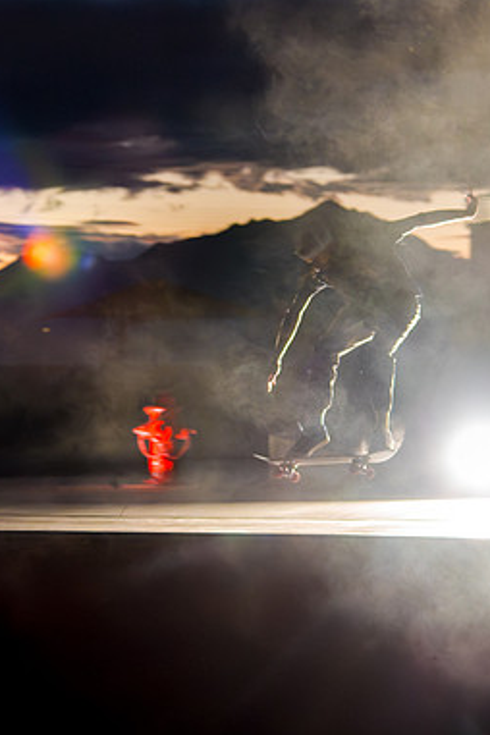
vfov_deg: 16.9
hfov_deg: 11.3
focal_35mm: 121
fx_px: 2470
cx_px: 261
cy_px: 350
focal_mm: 58
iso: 5000
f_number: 4
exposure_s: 1/50
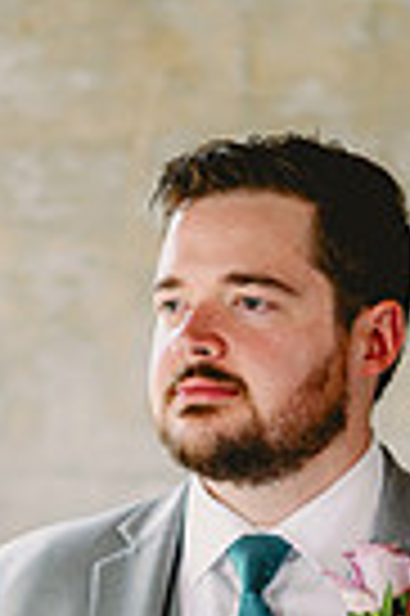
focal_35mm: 280
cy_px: 994
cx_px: 259
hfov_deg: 4.9
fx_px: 4795
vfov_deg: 7.2
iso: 400
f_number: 2.2
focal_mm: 85
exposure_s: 1/320
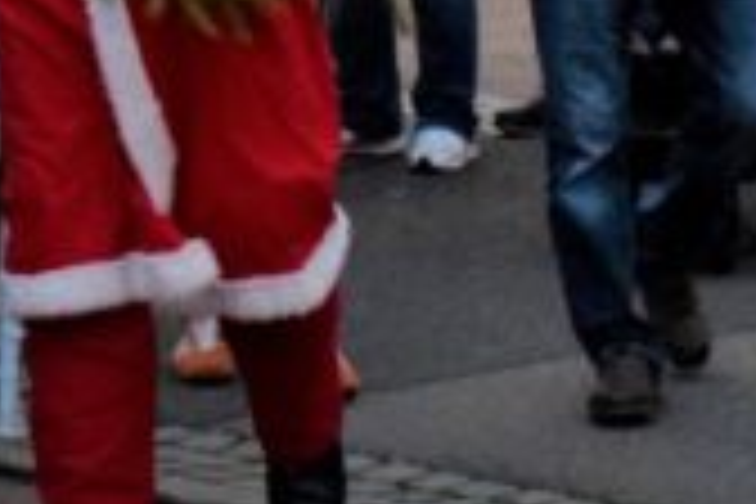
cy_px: -270
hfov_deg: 9.1
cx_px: 702
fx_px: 4704
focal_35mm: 224
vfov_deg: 6.1
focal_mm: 36
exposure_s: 1/60
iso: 2800
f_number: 4.8
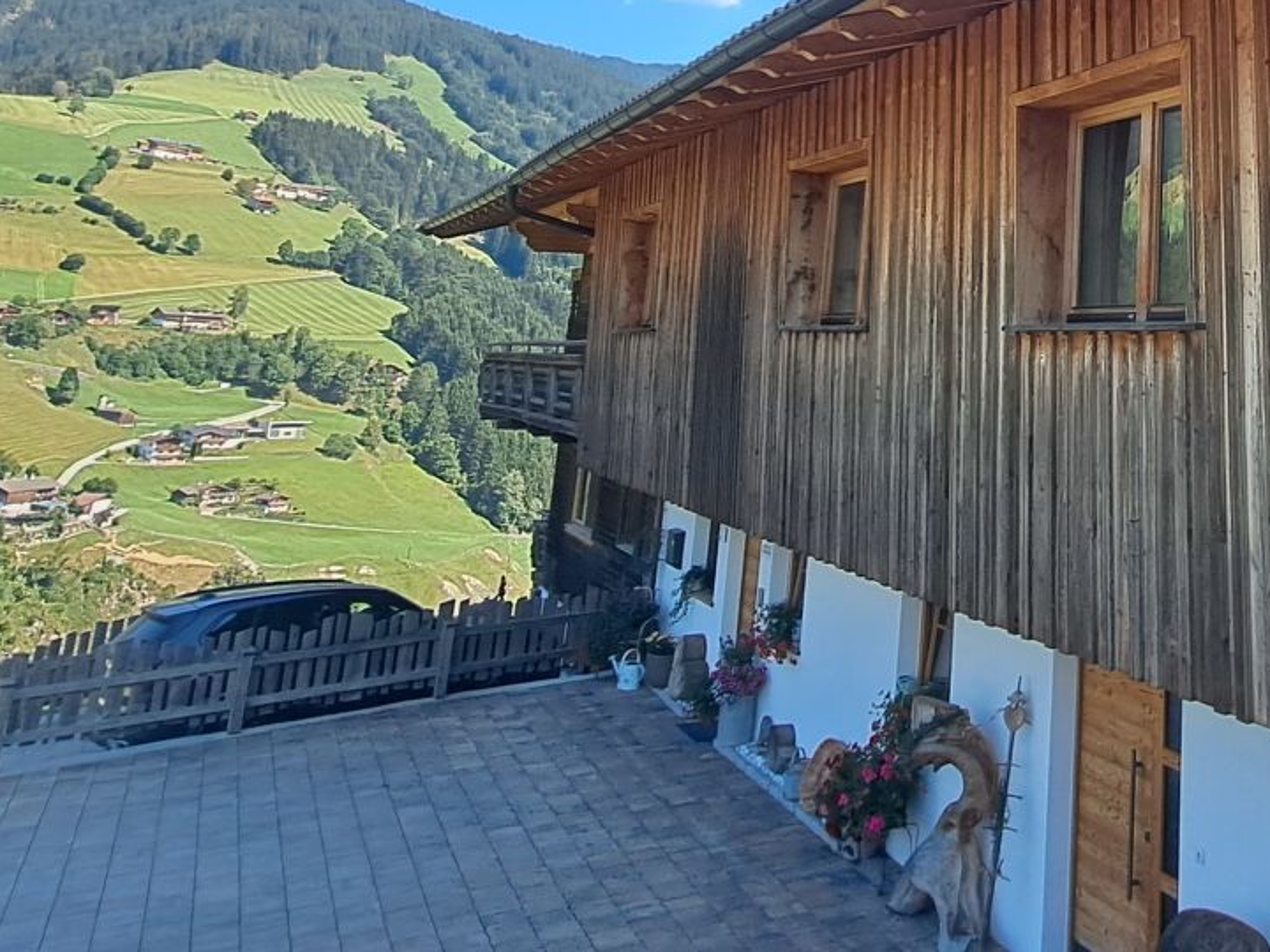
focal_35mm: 37
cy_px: -62
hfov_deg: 44.8
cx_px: 1182
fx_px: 1357
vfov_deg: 34.2
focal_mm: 1.74
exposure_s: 1/718
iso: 50
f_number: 2.2
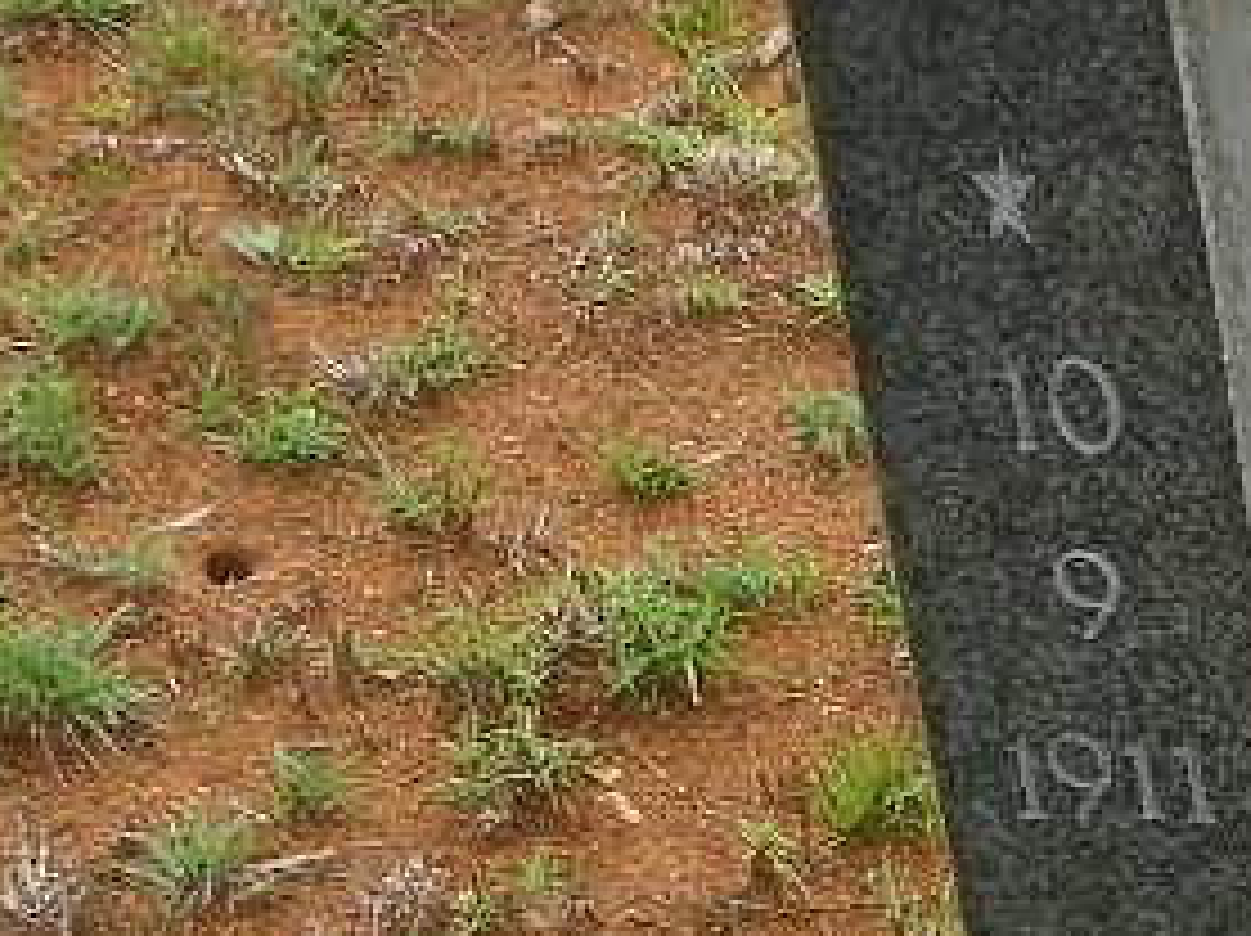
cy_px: 1192
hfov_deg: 11.2
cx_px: 2470
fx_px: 5777
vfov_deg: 9.1
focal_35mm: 160
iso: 64
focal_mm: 6.6
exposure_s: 1/160
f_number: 4.5
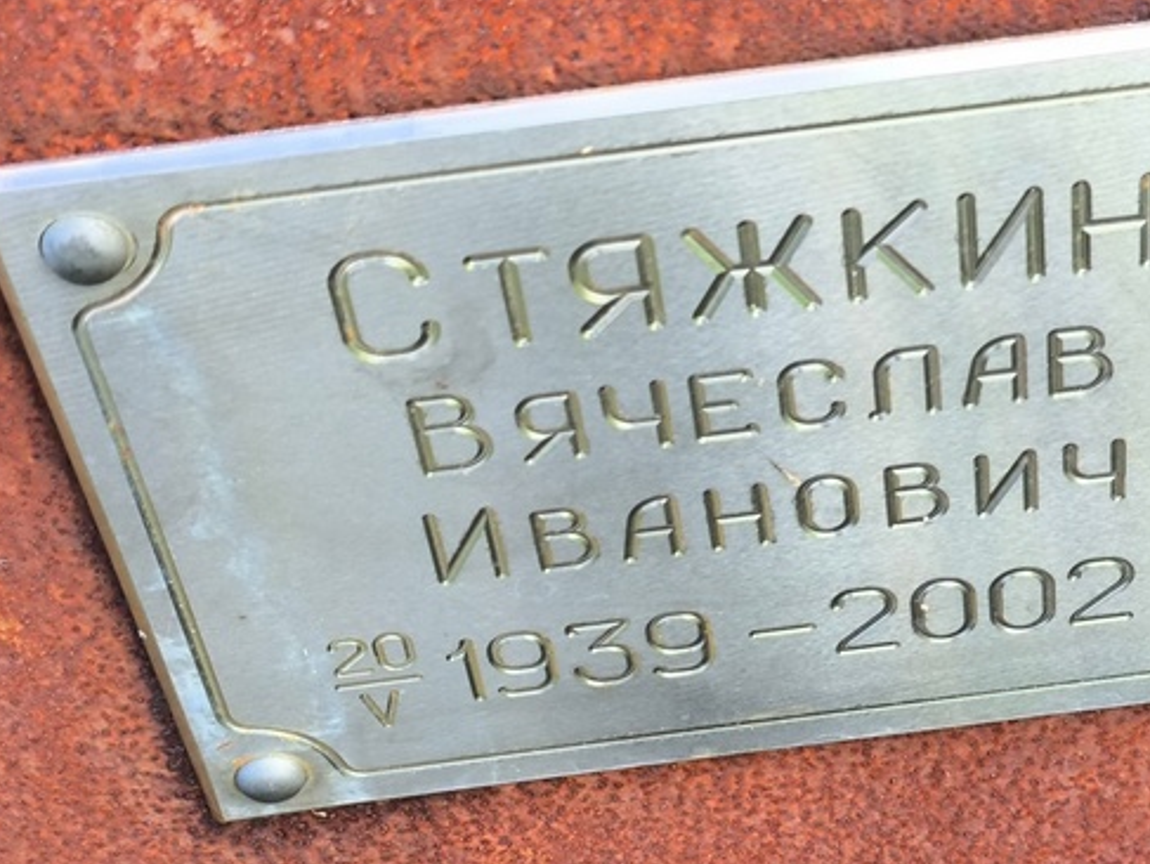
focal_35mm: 82
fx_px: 2726
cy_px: 378
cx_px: 799
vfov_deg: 18.0
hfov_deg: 23.7
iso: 80
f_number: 1.7
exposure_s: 1/60
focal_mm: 4.71
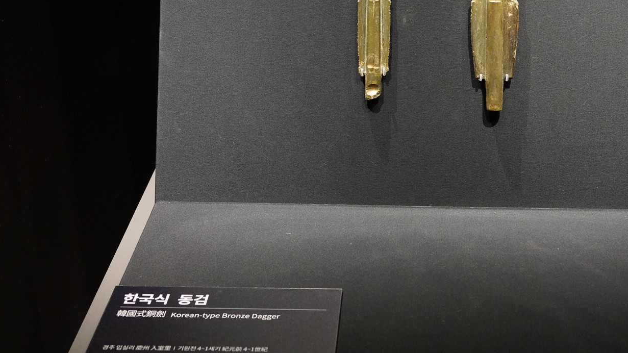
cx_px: 441
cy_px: 61
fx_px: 1049
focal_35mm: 63
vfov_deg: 18.9
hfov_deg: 32.9
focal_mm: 37
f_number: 6.3
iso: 8000
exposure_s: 1/100
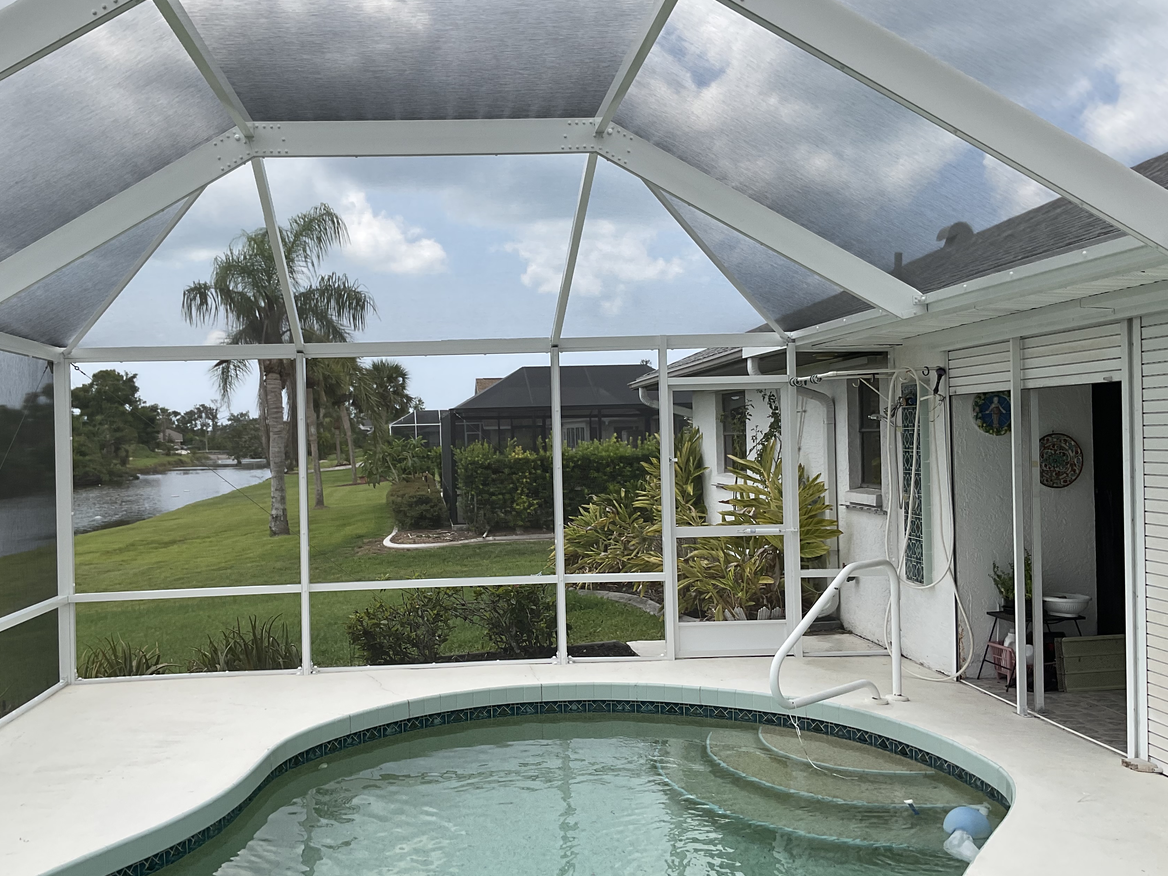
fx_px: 1181
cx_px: 508
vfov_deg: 40.7
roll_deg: +1.9
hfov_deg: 52.5
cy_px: 444
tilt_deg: -0.5
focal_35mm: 35
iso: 16
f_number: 1.8
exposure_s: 1/944
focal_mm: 3
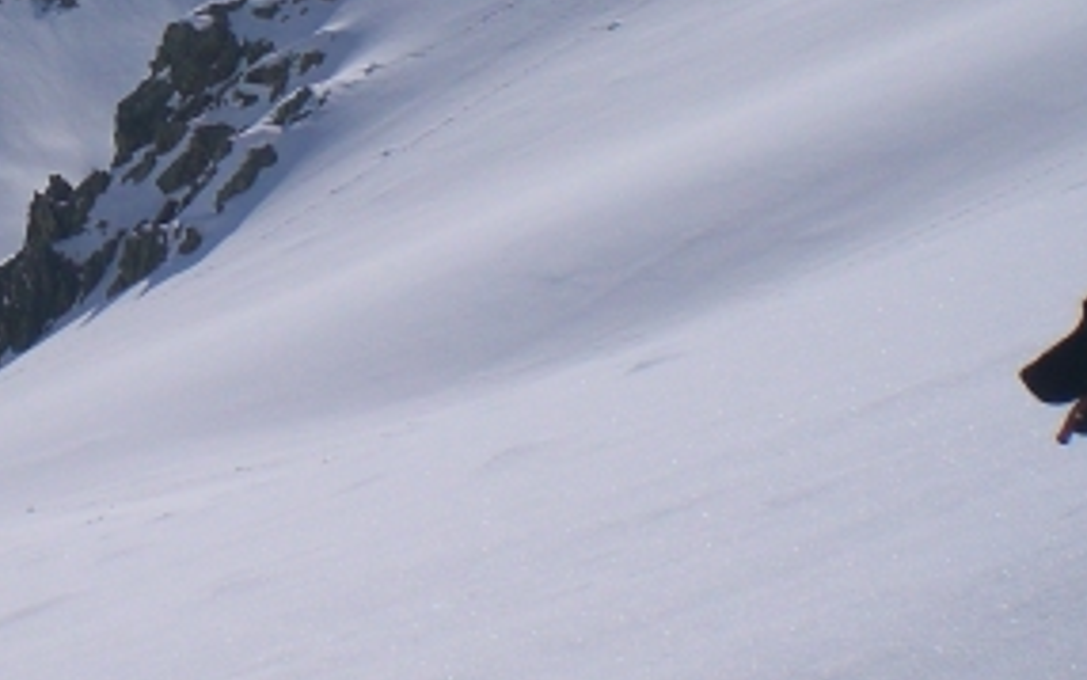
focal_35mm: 90
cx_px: 118
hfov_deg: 22.5
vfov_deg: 14.4
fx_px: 2667
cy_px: 129
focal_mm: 6.3
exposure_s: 1/2000
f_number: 4.4
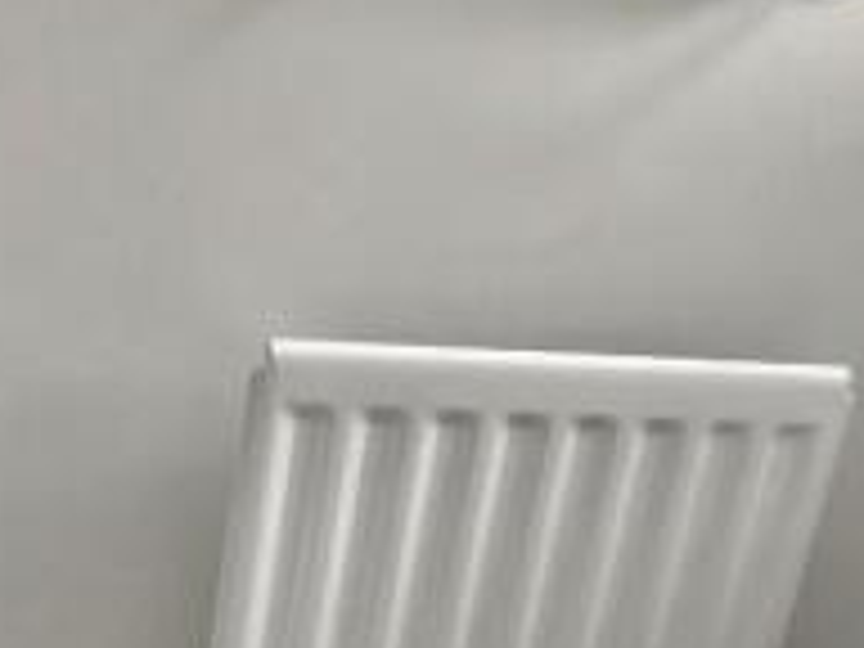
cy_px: 574
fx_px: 2196
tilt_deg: -29.8
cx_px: 416
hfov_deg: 22.3
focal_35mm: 88
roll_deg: -9.6
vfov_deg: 16.6
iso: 40
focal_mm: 3.99
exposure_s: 1/25
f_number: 1.8
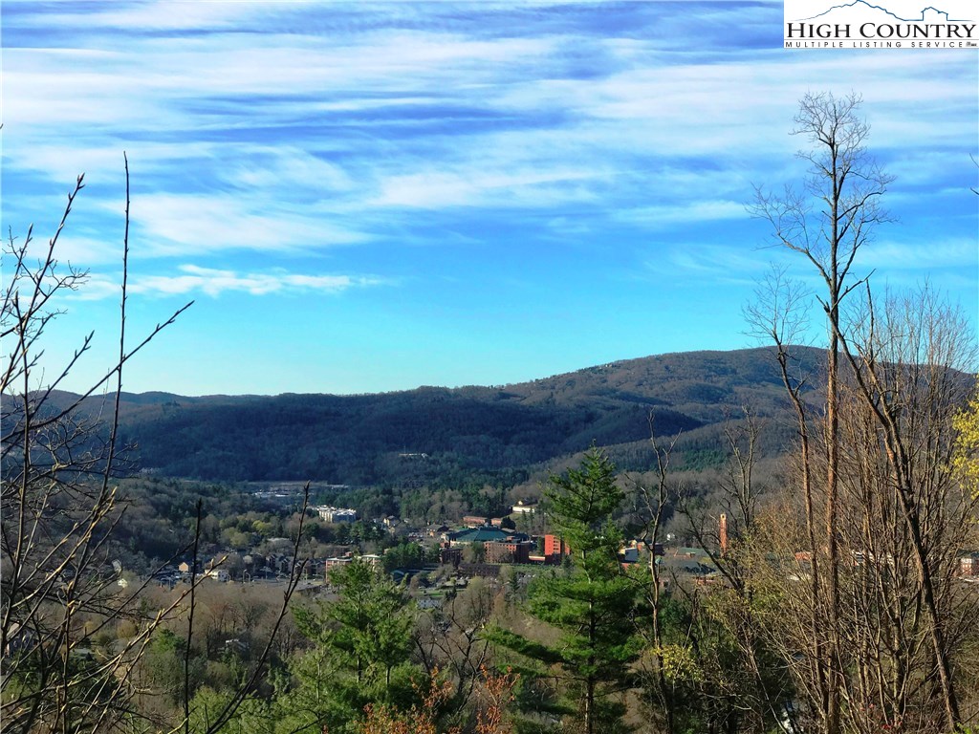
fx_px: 1612
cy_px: 367
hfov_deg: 33.8
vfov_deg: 25.7
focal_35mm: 57
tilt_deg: +1.3
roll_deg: -0.2
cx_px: 490
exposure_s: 1/812
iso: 20
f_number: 2.8
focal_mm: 6.6
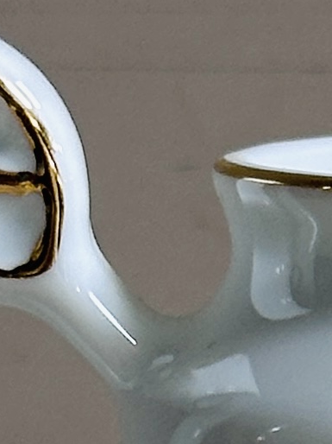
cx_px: 557
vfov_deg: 6.1
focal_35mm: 322
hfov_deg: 4.6
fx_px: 4121
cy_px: 746
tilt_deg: -10.3
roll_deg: -1.1
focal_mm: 6.86
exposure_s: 1/50
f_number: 1.78
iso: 50
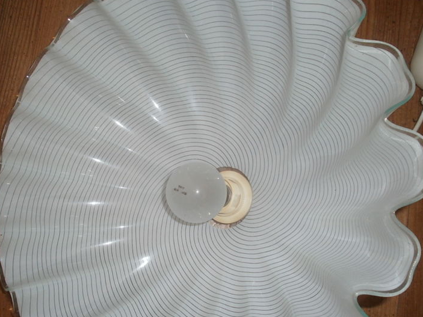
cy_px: 188
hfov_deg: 50.1
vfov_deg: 38.5
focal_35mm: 37
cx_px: 218
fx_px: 452
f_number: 2.6
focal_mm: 4.65
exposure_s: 1/25
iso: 125
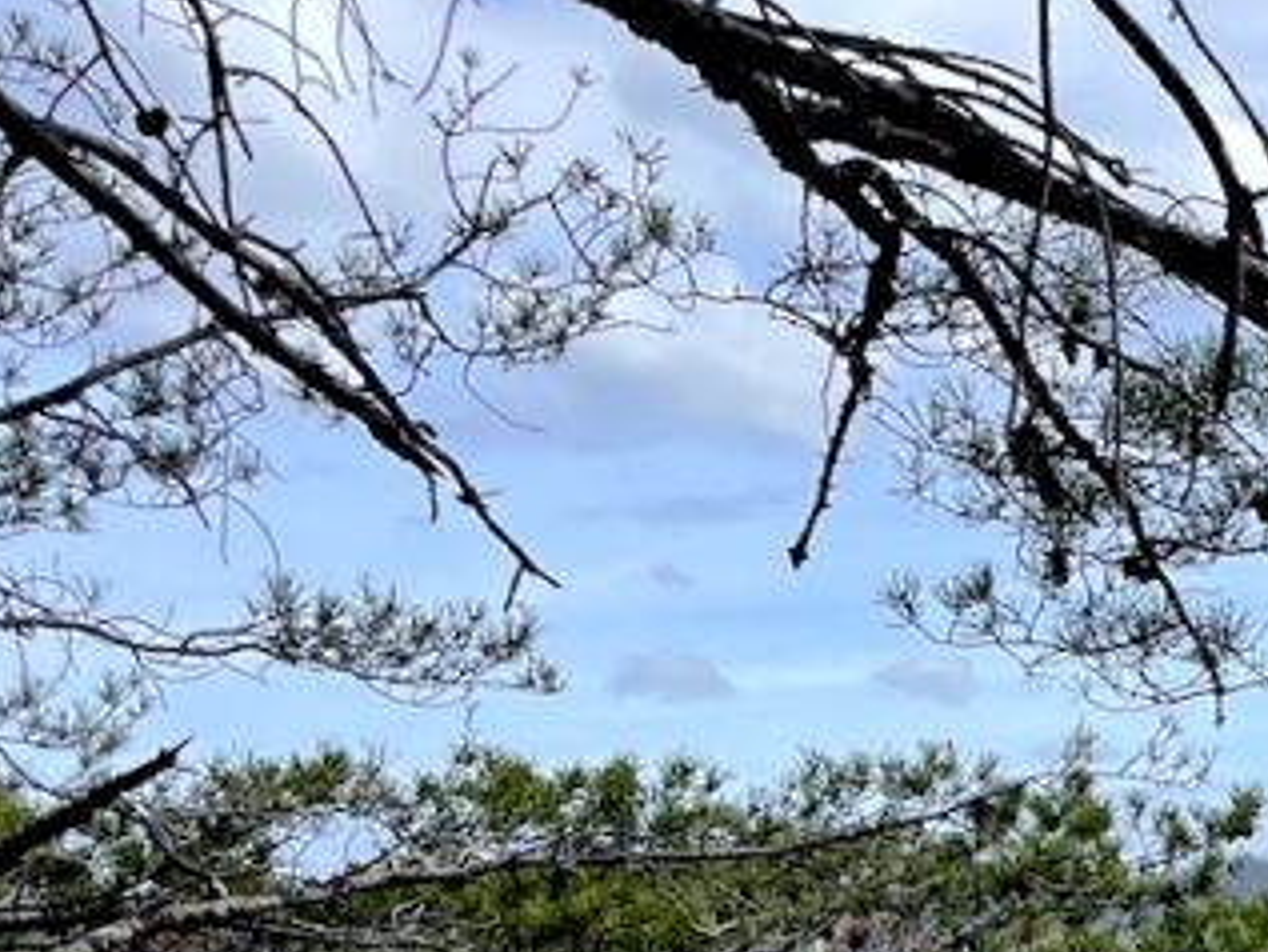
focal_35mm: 84
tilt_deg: -6.4
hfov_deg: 20.9
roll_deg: +3.3
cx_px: 1696
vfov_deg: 16.4
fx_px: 3078
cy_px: 1300
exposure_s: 1/3205
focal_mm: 4.2
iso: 32
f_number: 1.6
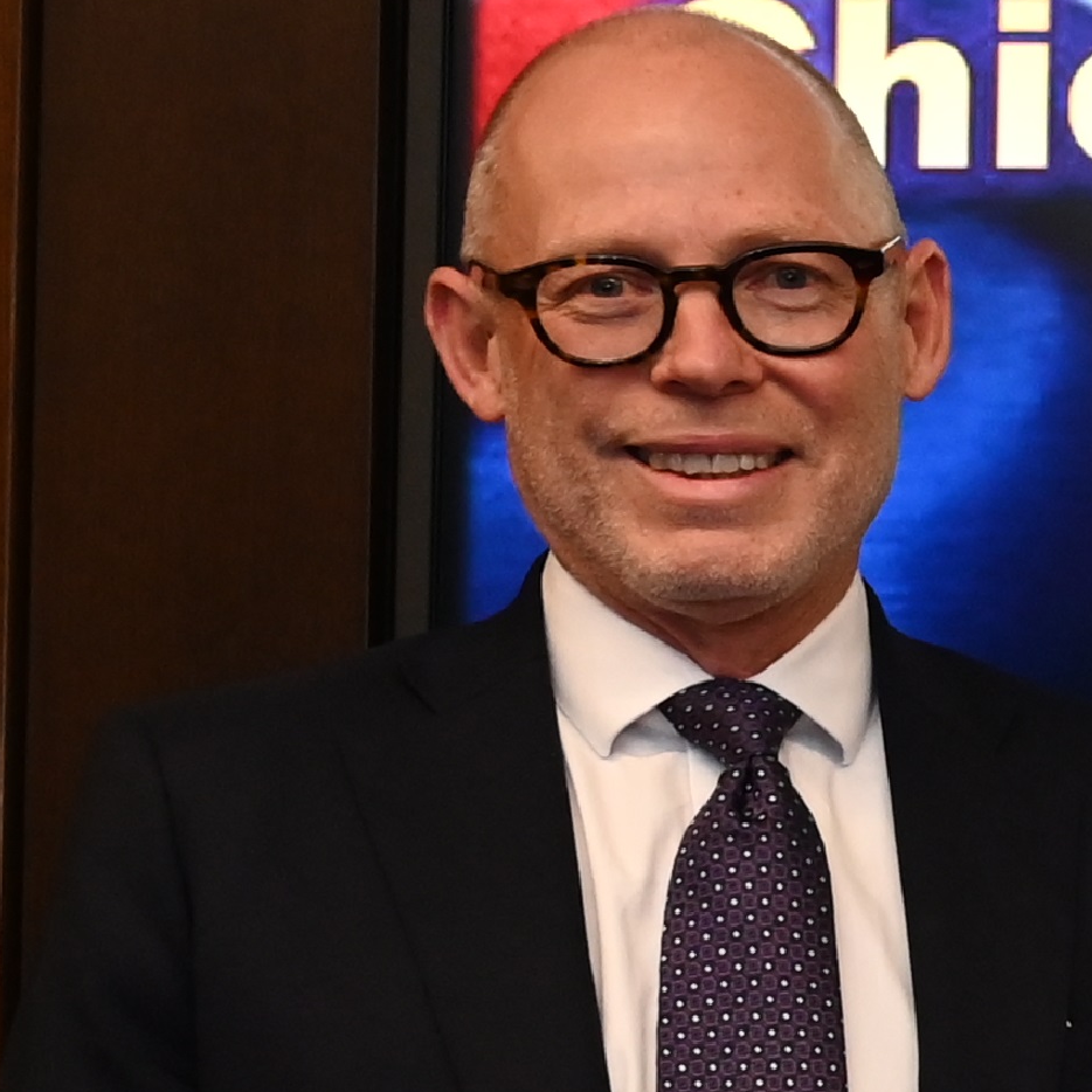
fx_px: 4711
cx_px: 2833
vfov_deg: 13.0
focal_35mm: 132
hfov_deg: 10.7
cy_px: 1140
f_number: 4
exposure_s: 1/160
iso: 2000
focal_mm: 24
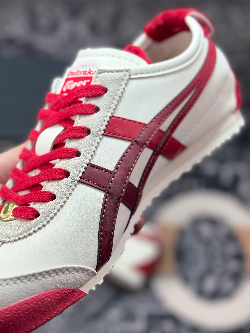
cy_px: 180
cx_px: 87
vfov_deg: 29.4
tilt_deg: -56.1
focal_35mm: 66
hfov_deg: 22.2
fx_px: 635
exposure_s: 1/1019
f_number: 1.78
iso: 80
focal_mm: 6.86
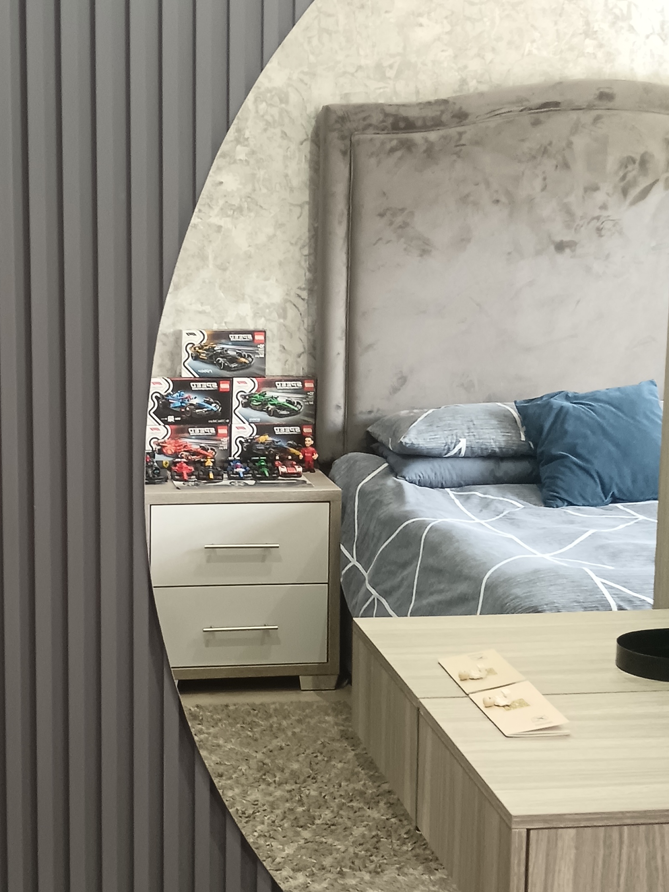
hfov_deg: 19.9
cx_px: 261
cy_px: 462
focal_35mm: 74
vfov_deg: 26.3
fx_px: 1907
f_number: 1.9
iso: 1271
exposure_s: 1/25
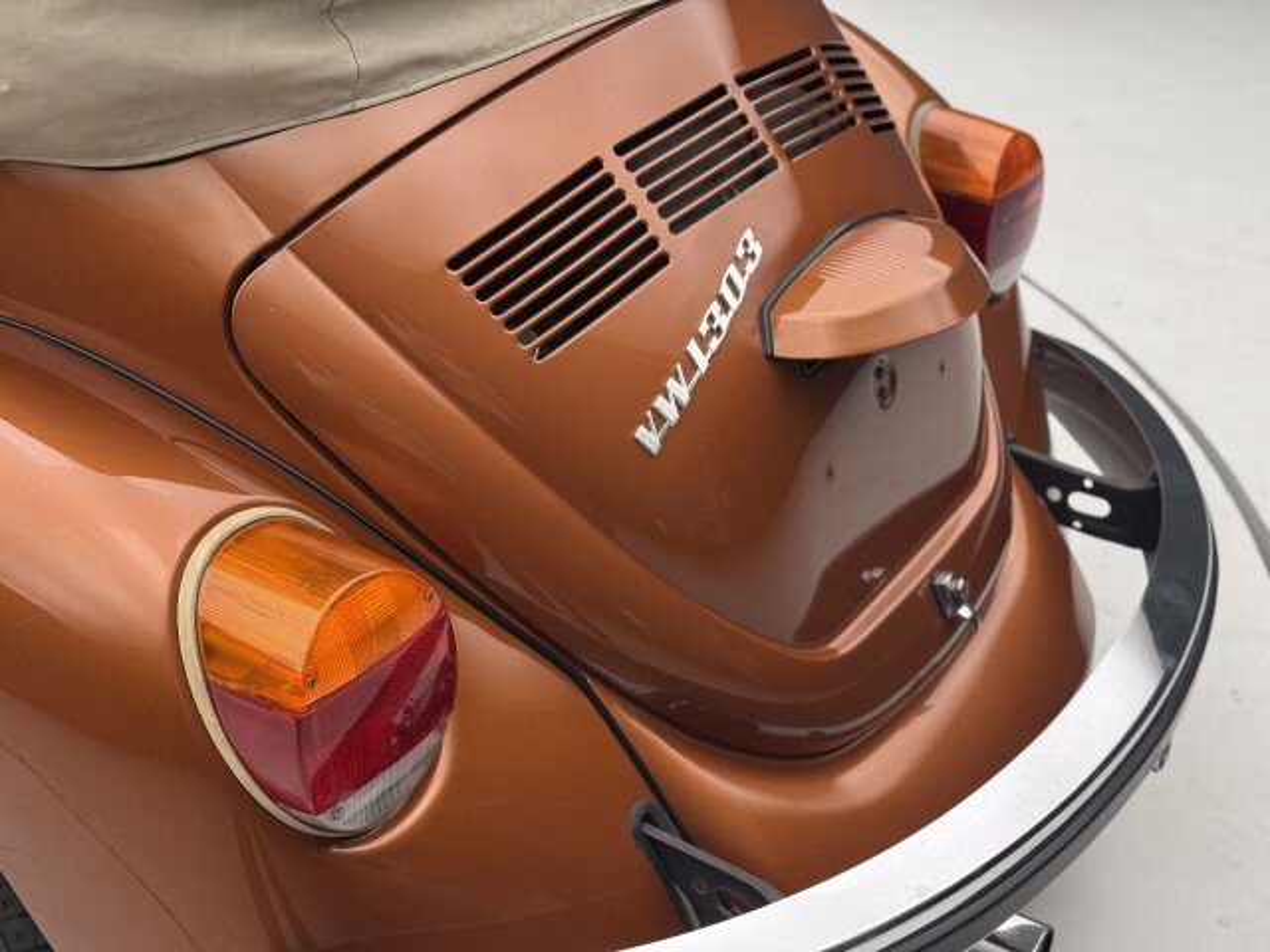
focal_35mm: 48
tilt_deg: -29.5
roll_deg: -0.5
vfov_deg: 30.3
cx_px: 635
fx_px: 1761
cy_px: 476
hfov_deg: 39.7
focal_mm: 6.76
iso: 160
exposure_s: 1/65
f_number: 1.78
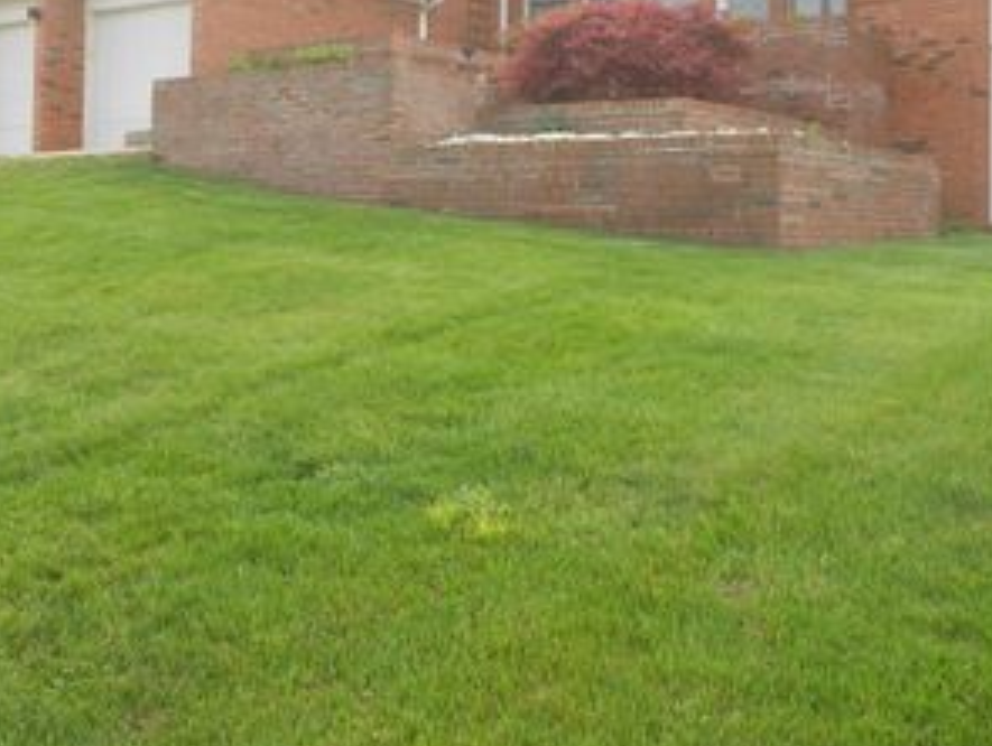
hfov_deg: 42.7
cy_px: 193
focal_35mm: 44
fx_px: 1262
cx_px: 585
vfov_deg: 32.4
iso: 80
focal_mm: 4.6
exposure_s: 1/200
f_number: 3.2
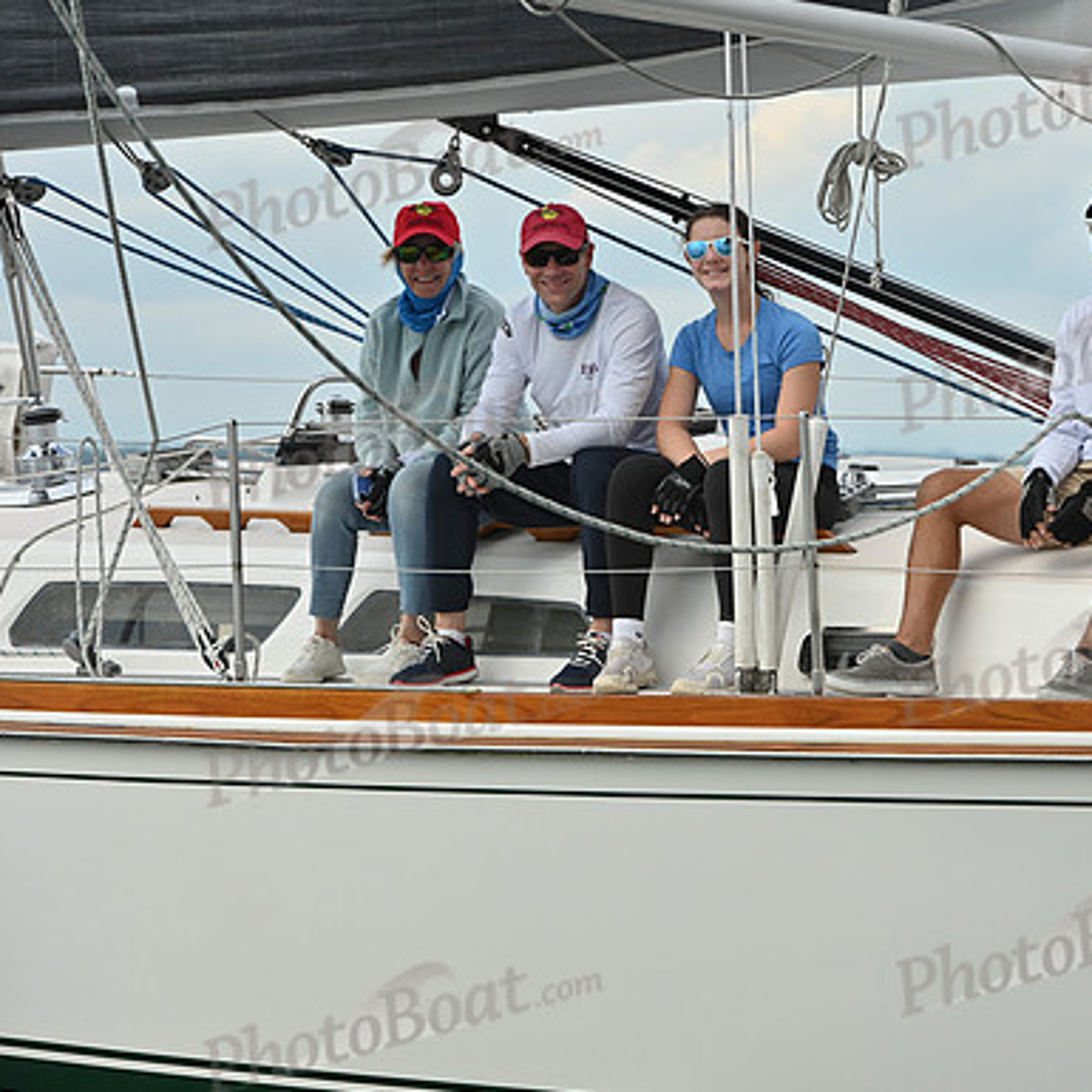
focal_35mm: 237
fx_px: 8459
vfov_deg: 7.4
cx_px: 752
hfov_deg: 7.4
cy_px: 546
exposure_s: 1/1250
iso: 320
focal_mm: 185
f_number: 9
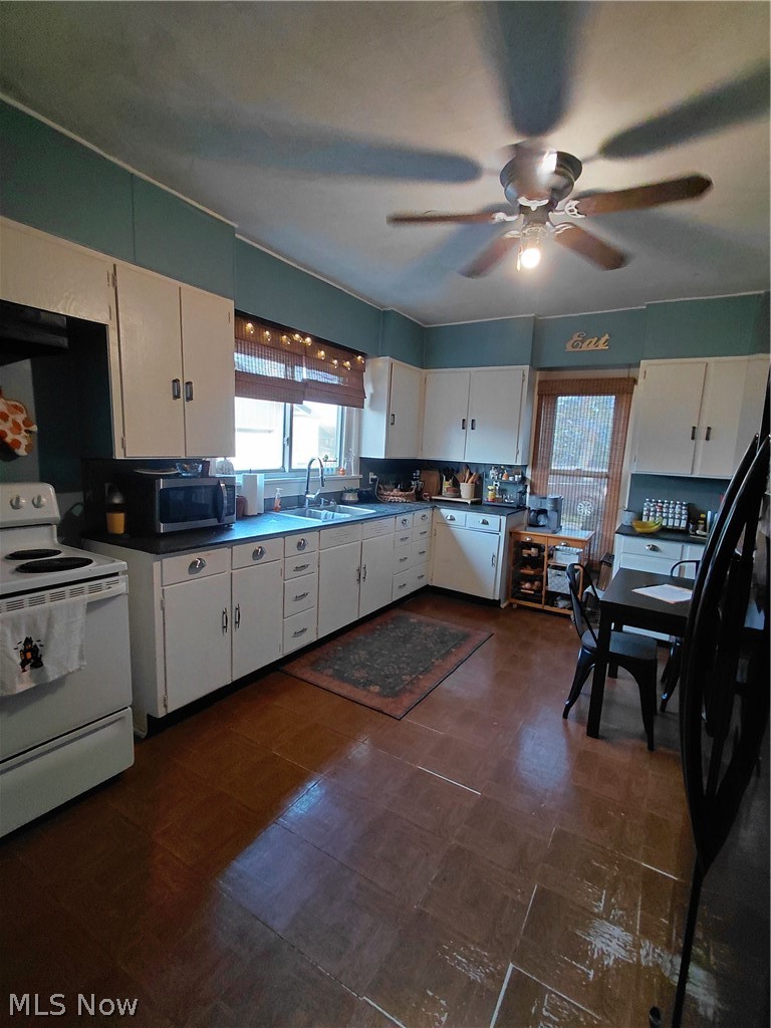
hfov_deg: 78.1
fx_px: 475
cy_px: 514
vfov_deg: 94.5
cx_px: 386
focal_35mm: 16
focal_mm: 1.64
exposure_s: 1/60
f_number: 2.2
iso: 250
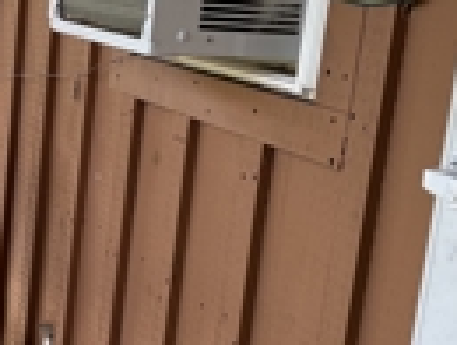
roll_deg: -5.0
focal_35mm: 80
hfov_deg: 24.0
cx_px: 95
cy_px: 218
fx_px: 1058
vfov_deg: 18.5
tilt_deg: -13.2
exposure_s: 1/581
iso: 64
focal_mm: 5.96
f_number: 1.6
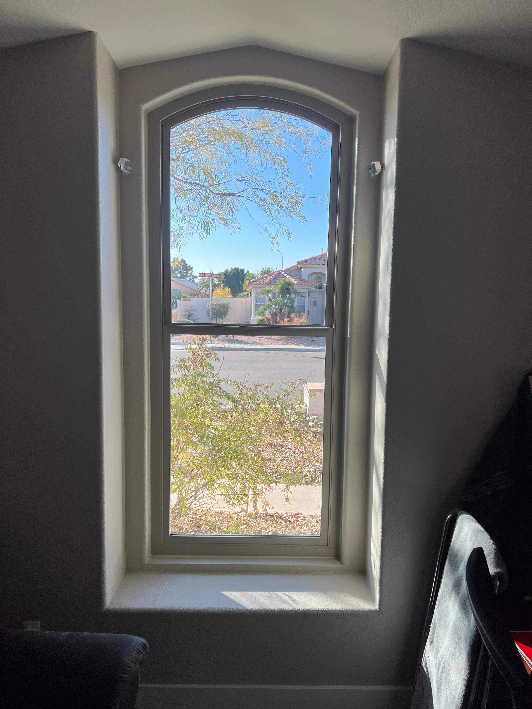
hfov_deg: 53.1
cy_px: 354
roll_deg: -1.1
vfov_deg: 67.3
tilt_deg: -6.2
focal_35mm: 26
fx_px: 533
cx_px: 266
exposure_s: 1/533
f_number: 1.5
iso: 50
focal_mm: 5.7
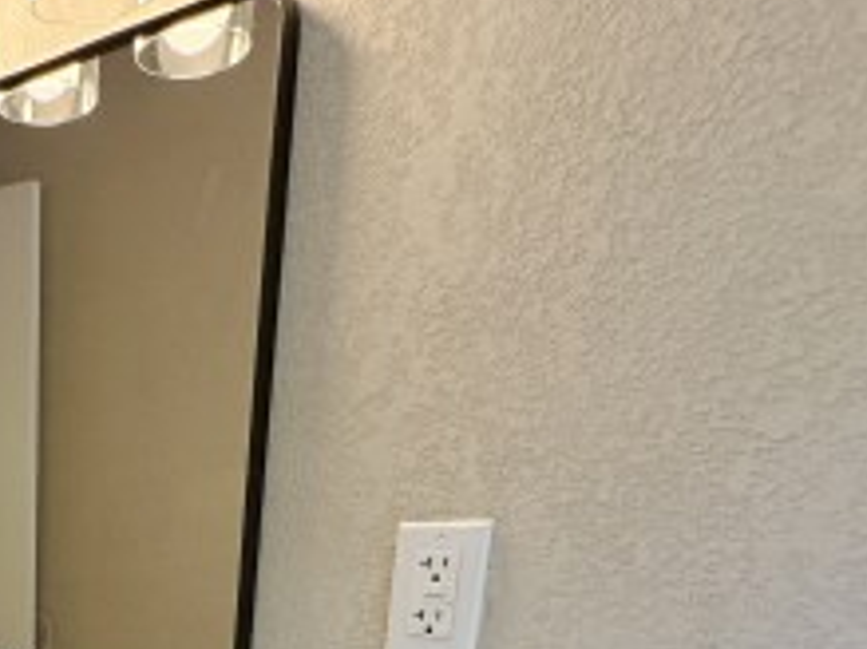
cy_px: 886
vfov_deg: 27.8
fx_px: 1026
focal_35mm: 41
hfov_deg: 37.3
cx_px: -115
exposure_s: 1/120
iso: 80
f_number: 2.2
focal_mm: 2.22
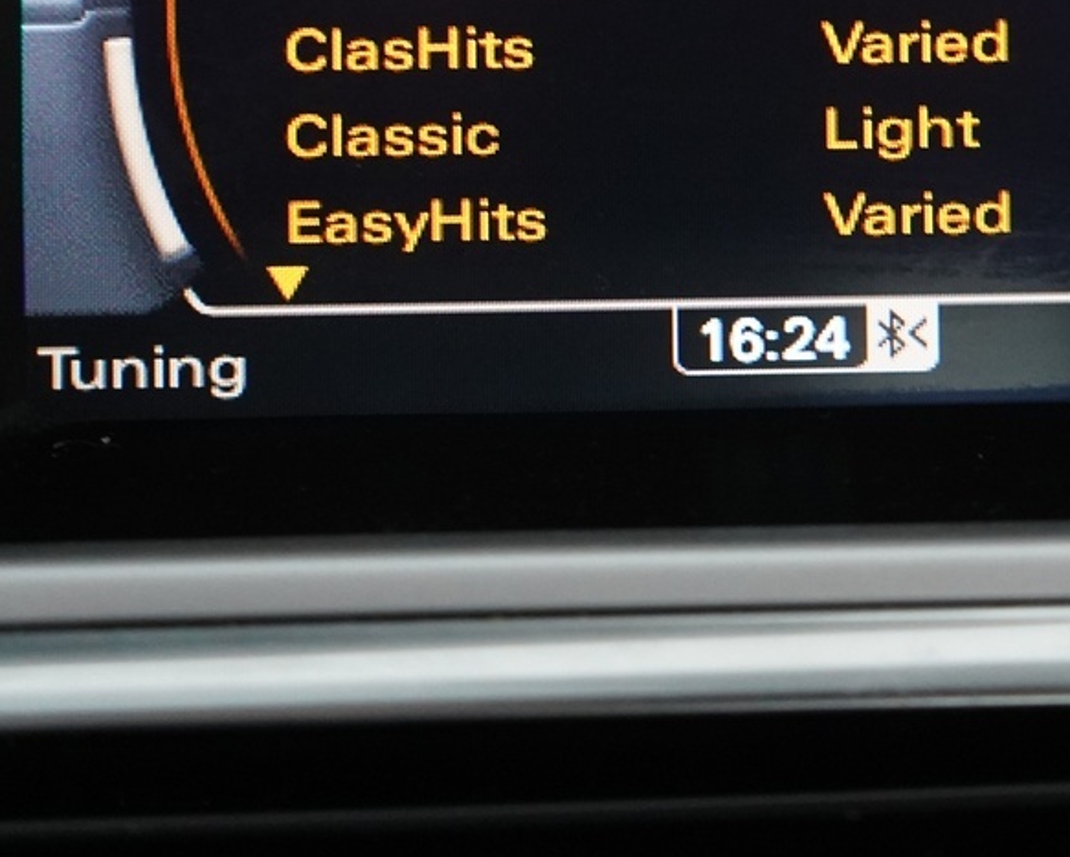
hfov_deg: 25.6
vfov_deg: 20.4
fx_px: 2313
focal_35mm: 73
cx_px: 837
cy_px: 11
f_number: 3.5
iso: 4000
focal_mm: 28
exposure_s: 1/60
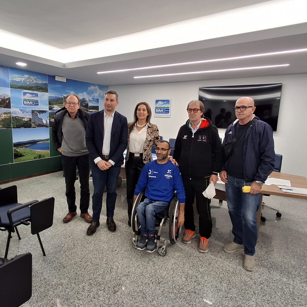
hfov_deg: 72.1
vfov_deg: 72.1
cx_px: 148
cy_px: 143
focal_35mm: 21
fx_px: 211
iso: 40
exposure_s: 1/60
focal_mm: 1.64
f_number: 2.2
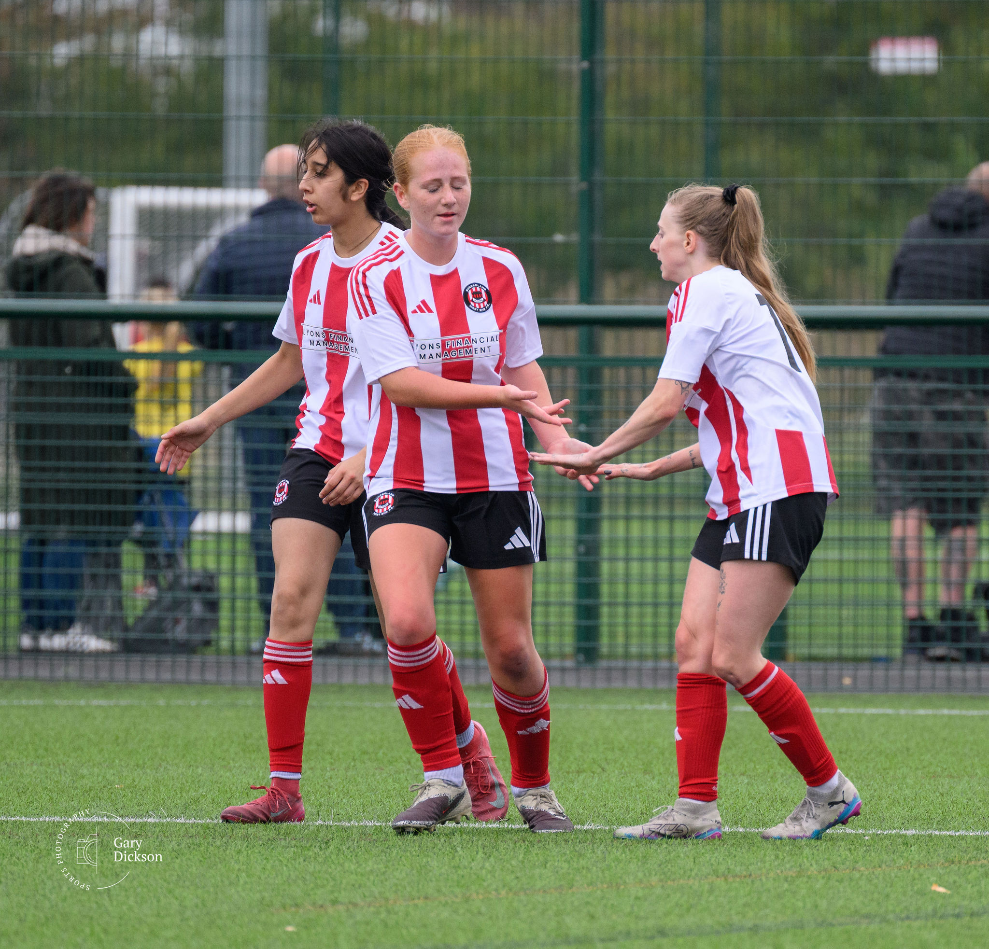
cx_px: 681
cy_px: 589
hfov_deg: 2.2
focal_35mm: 803
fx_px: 25430
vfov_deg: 2.1
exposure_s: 1/1250
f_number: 5.6
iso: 1250
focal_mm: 400
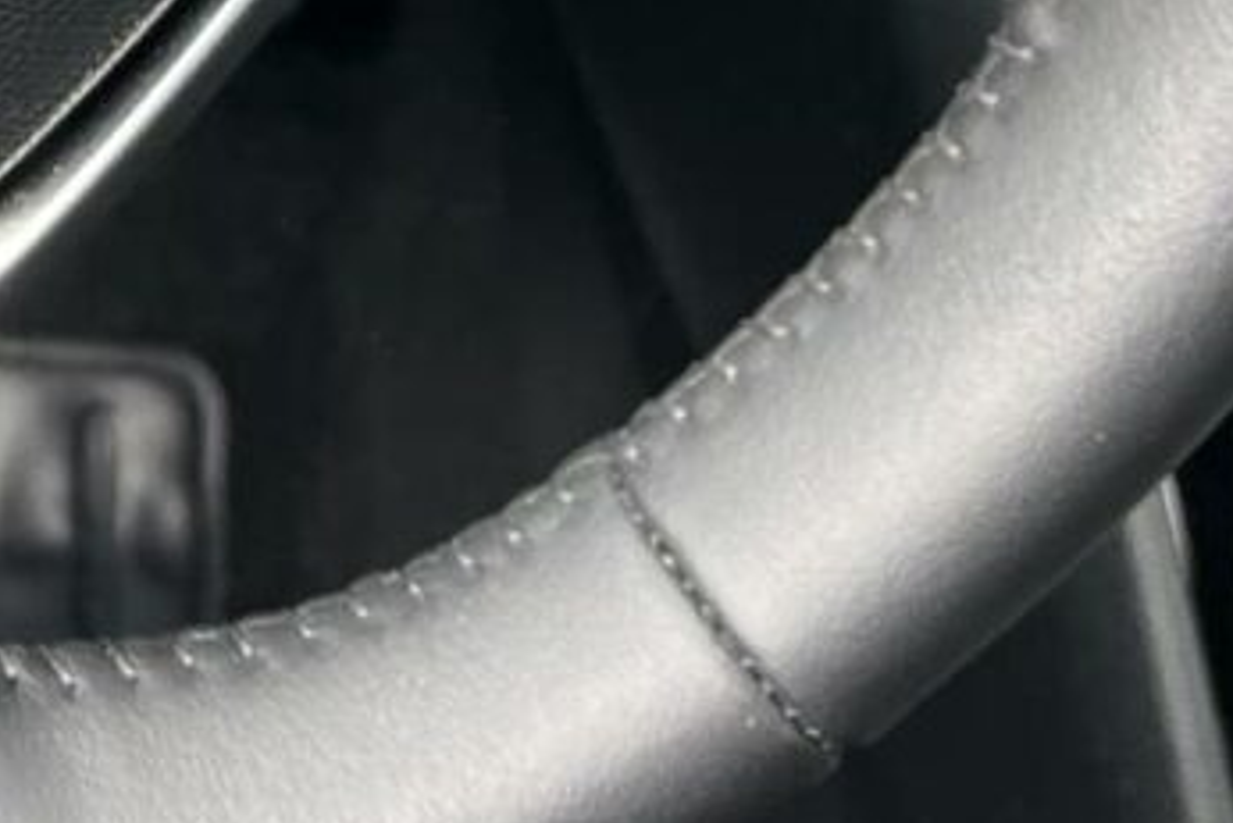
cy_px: -695
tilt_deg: -34.8
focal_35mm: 120
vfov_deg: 10.7
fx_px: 4112
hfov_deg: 15.8
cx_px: -574
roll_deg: -3.6
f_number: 1.6
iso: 80
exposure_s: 1/121
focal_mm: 5.1
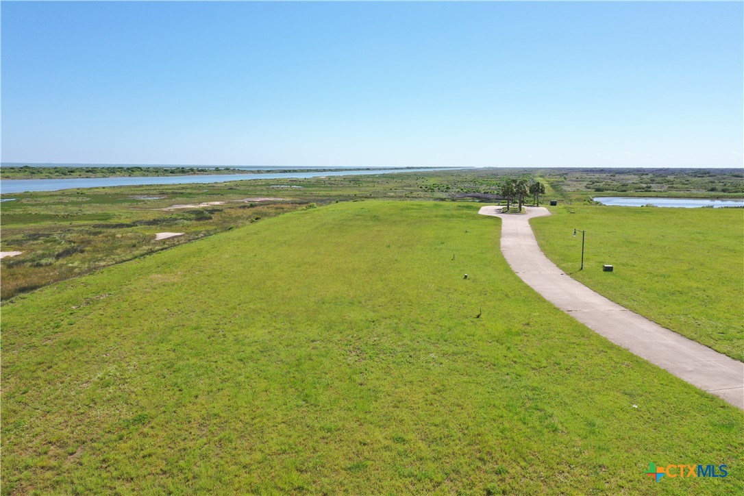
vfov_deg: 46.4
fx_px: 579
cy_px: 248
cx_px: 372
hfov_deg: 65.5
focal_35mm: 28
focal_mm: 10.26
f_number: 5.6
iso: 100
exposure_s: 1/400
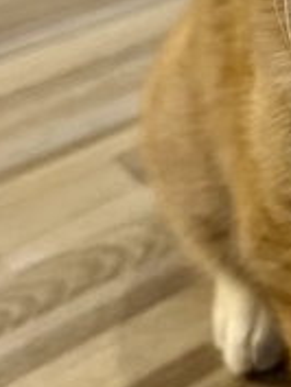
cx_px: 433
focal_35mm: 98
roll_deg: -2.1
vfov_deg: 18.6
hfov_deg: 14.2
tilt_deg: -25.6
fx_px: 1097
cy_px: -115
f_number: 1.6
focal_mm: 5.1
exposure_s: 1/60
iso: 200
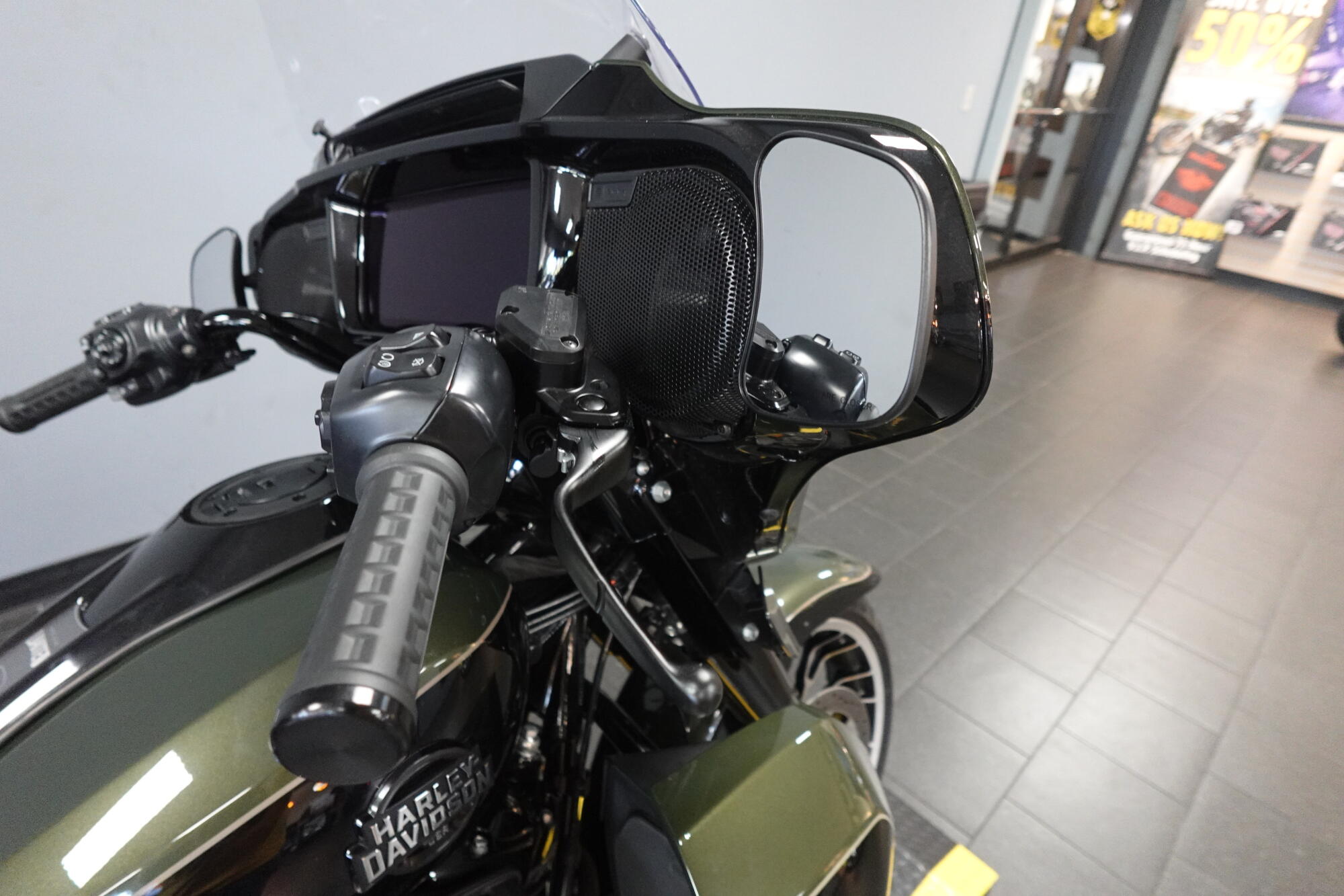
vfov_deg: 61.9
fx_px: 747
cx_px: 672
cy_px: 448
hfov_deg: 84.0
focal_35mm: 20
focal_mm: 7.6
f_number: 2
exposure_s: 1/100
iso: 1600
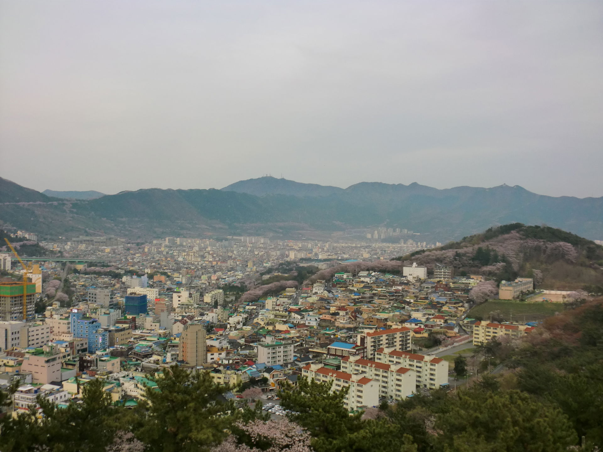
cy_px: 226
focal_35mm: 35
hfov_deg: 52.6
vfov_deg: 40.7
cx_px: 302
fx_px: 610
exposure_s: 1/80
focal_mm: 6.3
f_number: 3.1
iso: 64
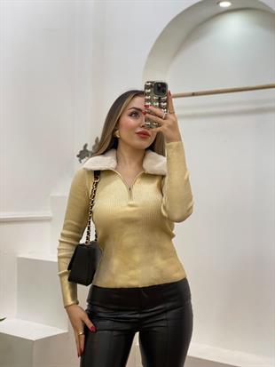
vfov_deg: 36.8
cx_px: 138
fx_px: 551
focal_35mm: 52
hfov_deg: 28.0
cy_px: 184
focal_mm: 6
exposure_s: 1/100
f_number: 2
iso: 64
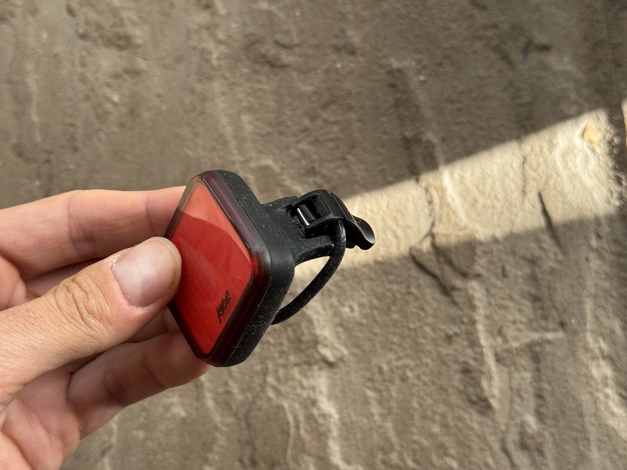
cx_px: 314
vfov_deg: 30.3
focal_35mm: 48
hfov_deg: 39.7
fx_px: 869
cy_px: 235
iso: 64
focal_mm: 6.76
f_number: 1.78
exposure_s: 1/312
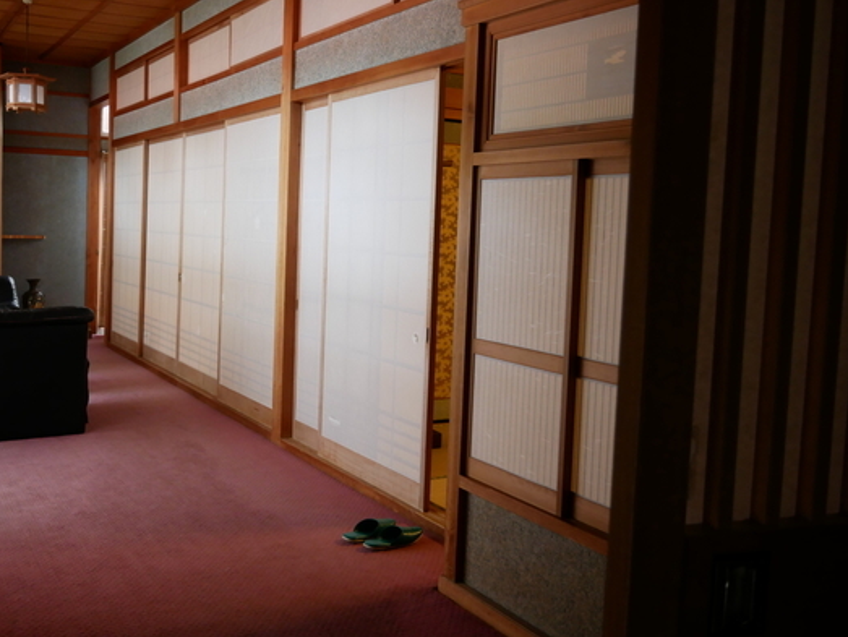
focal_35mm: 39
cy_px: 281
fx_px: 956
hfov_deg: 47.7
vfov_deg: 36.8
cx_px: 366
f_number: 3.8
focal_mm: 17
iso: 1000
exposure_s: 1/60
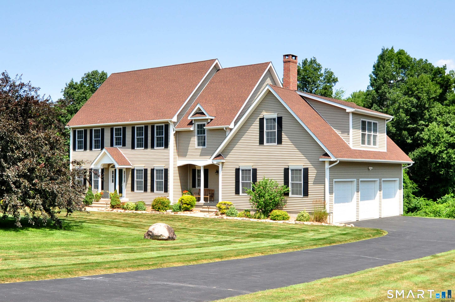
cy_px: 151
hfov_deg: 62.0
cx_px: 228
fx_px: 379
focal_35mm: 30
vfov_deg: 43.5
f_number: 8
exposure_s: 1/400
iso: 400
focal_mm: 20
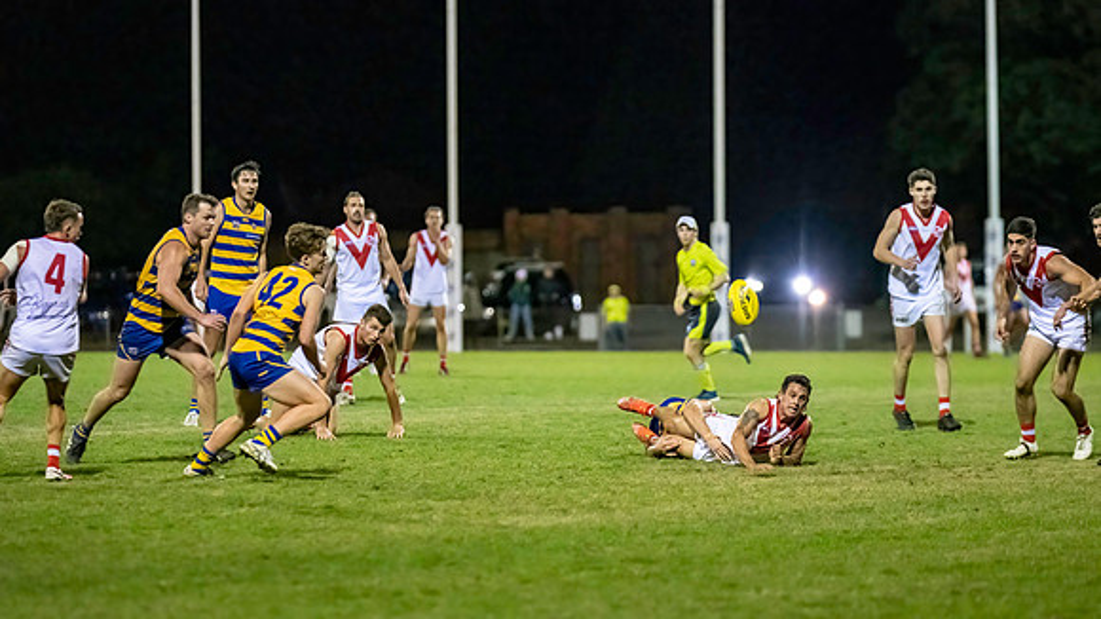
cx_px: 552
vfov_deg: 5.5
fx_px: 6446
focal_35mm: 221
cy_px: 305
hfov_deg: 9.8
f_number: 2.8
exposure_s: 1/1250
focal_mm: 210
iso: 10000
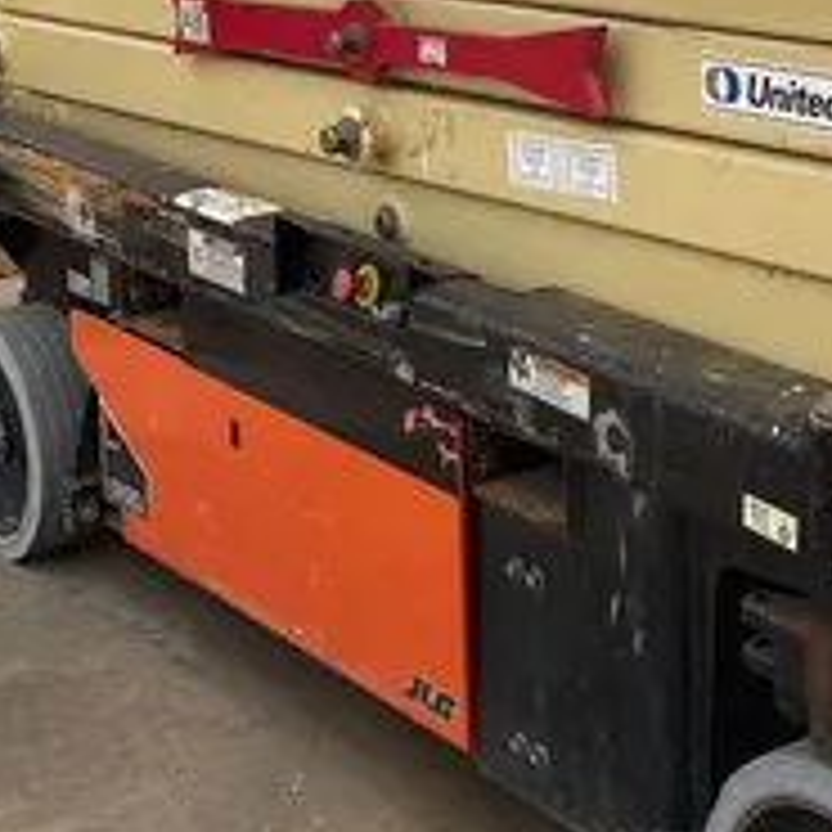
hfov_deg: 18.7
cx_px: 787
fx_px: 2475
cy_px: -29
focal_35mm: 91
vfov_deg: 18.5
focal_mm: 5.96
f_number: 1.6
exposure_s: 1/2933
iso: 50
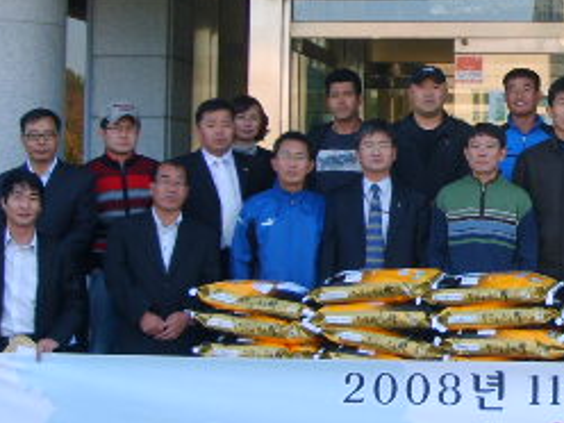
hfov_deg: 17.0
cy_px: 134
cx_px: 653
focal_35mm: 111
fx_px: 1809
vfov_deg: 13.3
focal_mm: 7.2
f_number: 3
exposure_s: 1/90
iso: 50
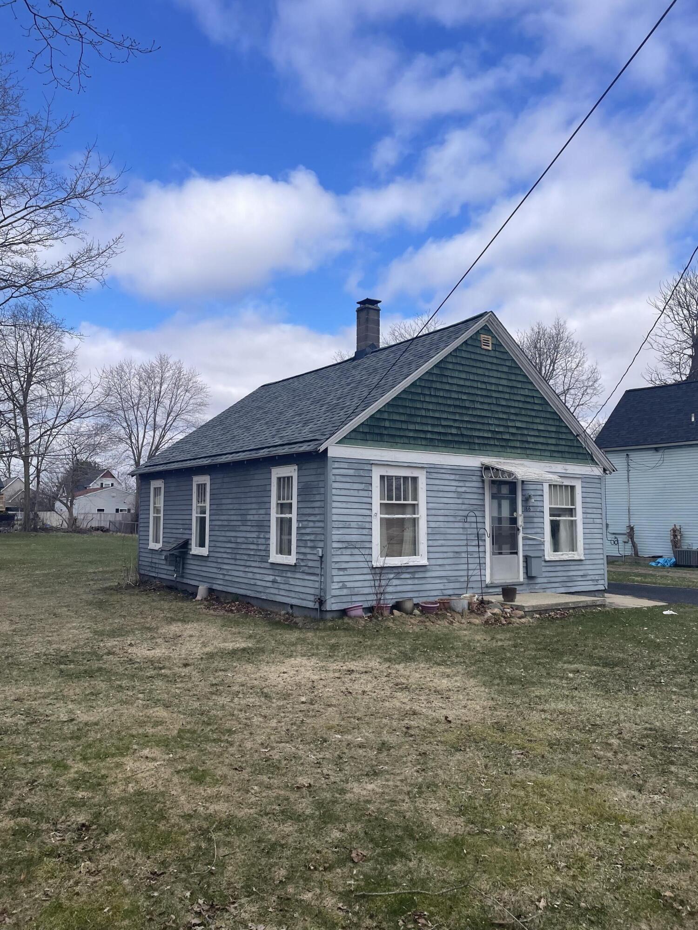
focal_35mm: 26
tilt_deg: +4.3
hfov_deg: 53.1
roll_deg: +0.2
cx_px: 349
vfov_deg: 67.3
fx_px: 699
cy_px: 465
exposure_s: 1/3300
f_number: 1.6
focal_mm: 4.2
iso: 32
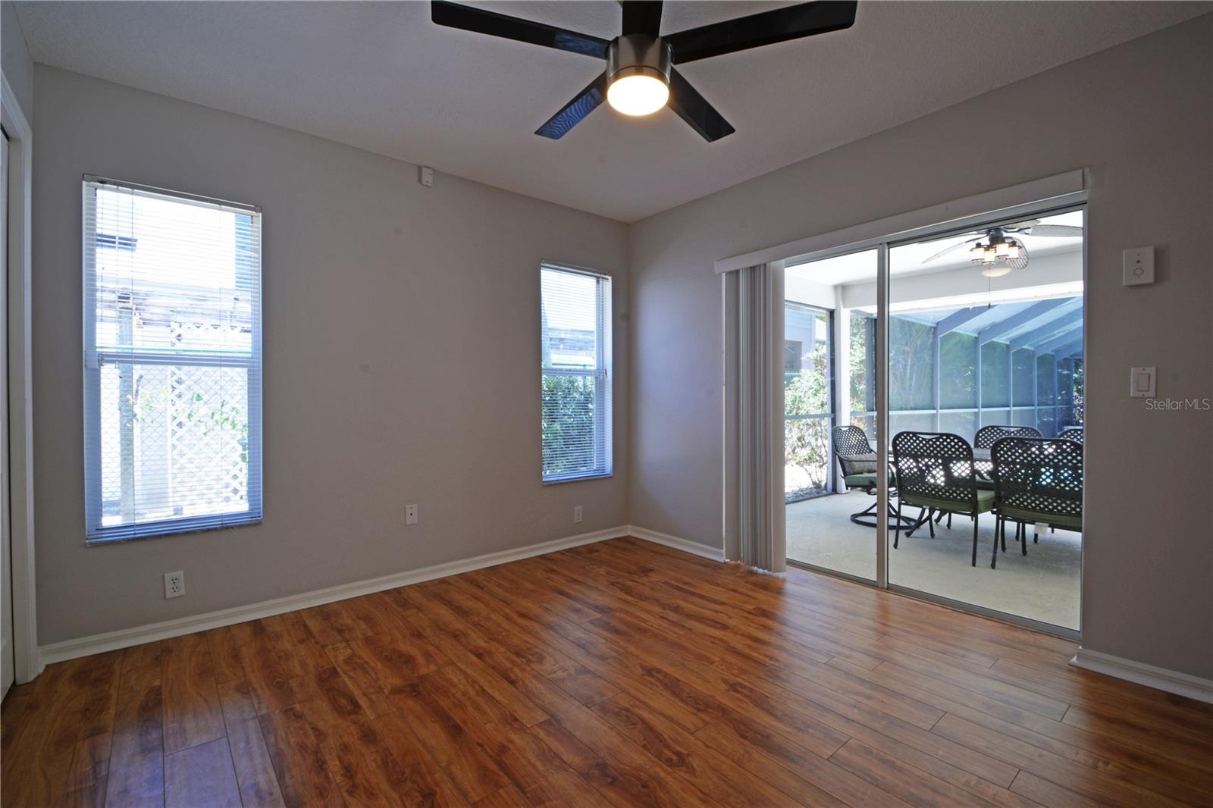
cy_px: 404
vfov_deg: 77.3
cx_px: 606
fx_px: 505
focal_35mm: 15
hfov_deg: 100.4
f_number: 16
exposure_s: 1/2
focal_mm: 10
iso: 160
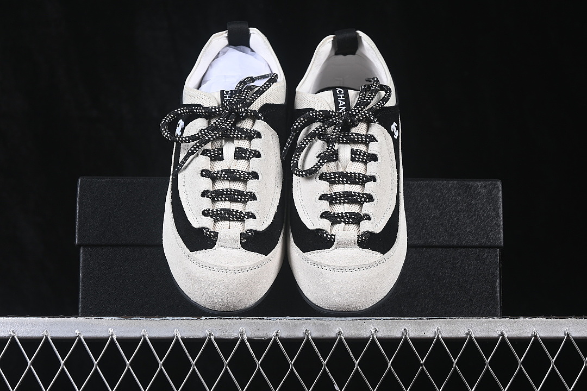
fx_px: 1223
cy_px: 196
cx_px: 294
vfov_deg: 18.2
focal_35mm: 75
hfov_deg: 27.0
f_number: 7.1
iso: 160
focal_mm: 50
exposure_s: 1/60
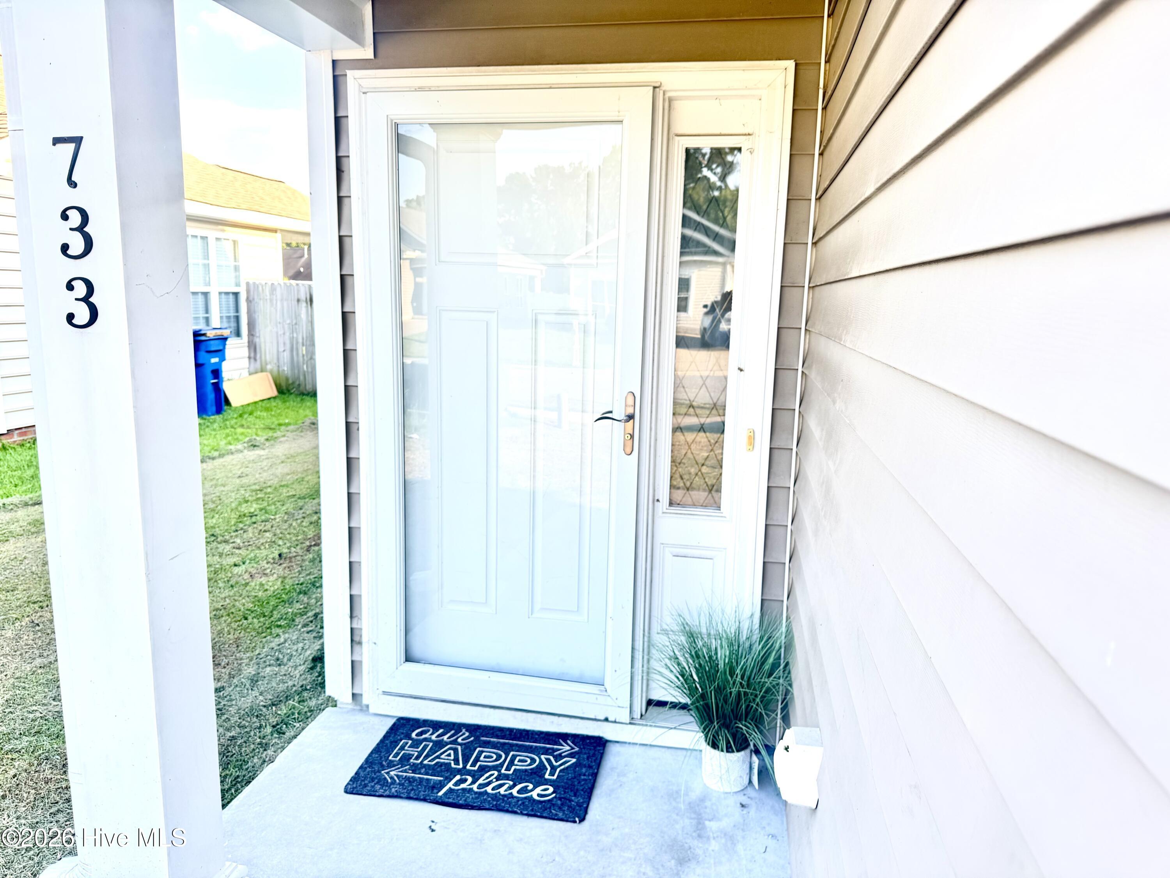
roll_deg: -1.1
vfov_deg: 56.8
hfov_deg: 71.6
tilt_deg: -10.7
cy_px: 439
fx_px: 811
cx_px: 585
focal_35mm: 24
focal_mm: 6.76
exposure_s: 1/156
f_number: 1.78
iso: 80
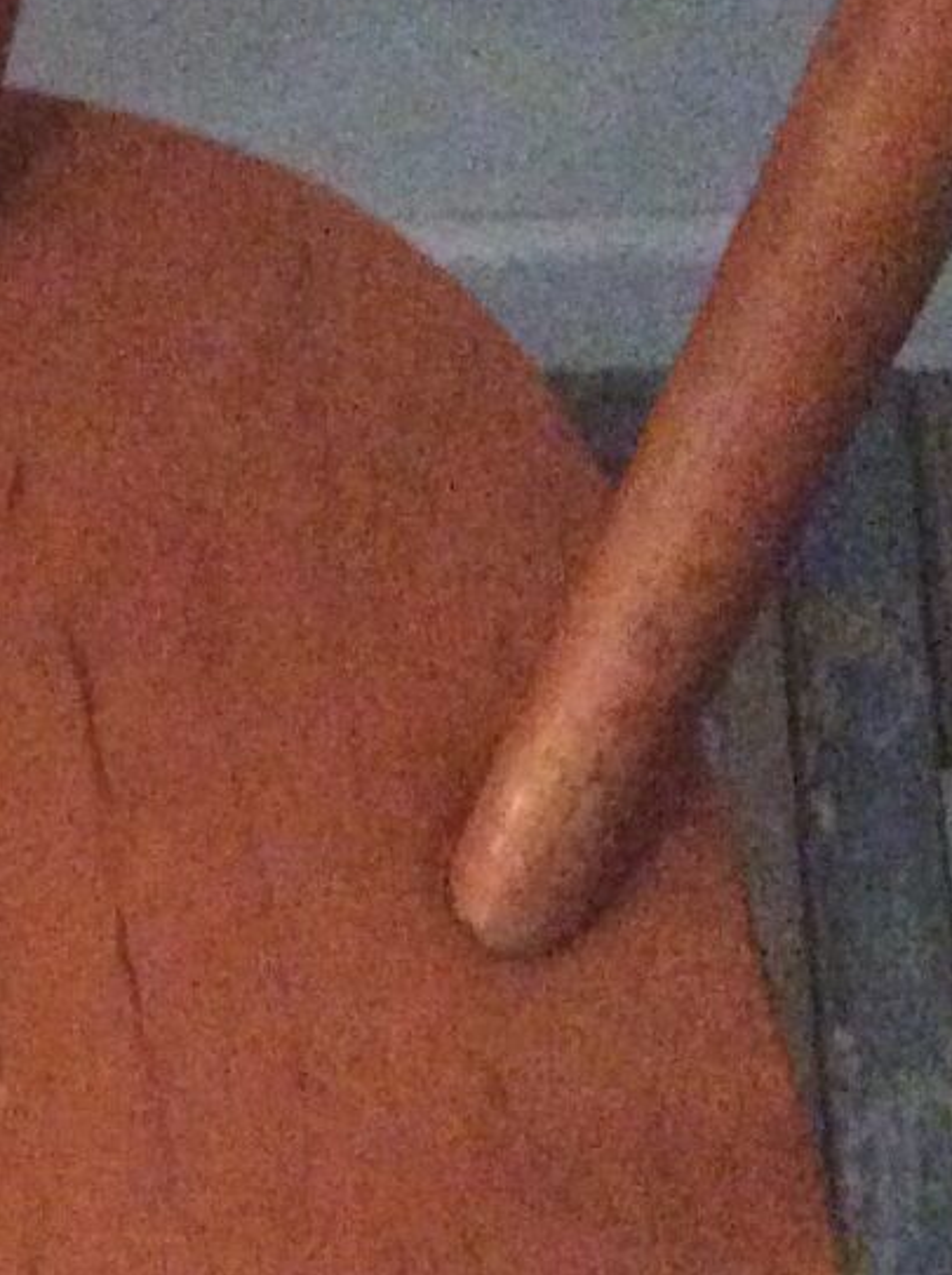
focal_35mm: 118
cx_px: -729
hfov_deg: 11.6
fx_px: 4337
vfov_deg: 16.6
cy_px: 1035
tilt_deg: -76.1
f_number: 2.4
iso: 640
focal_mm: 3.3
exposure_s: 1/17
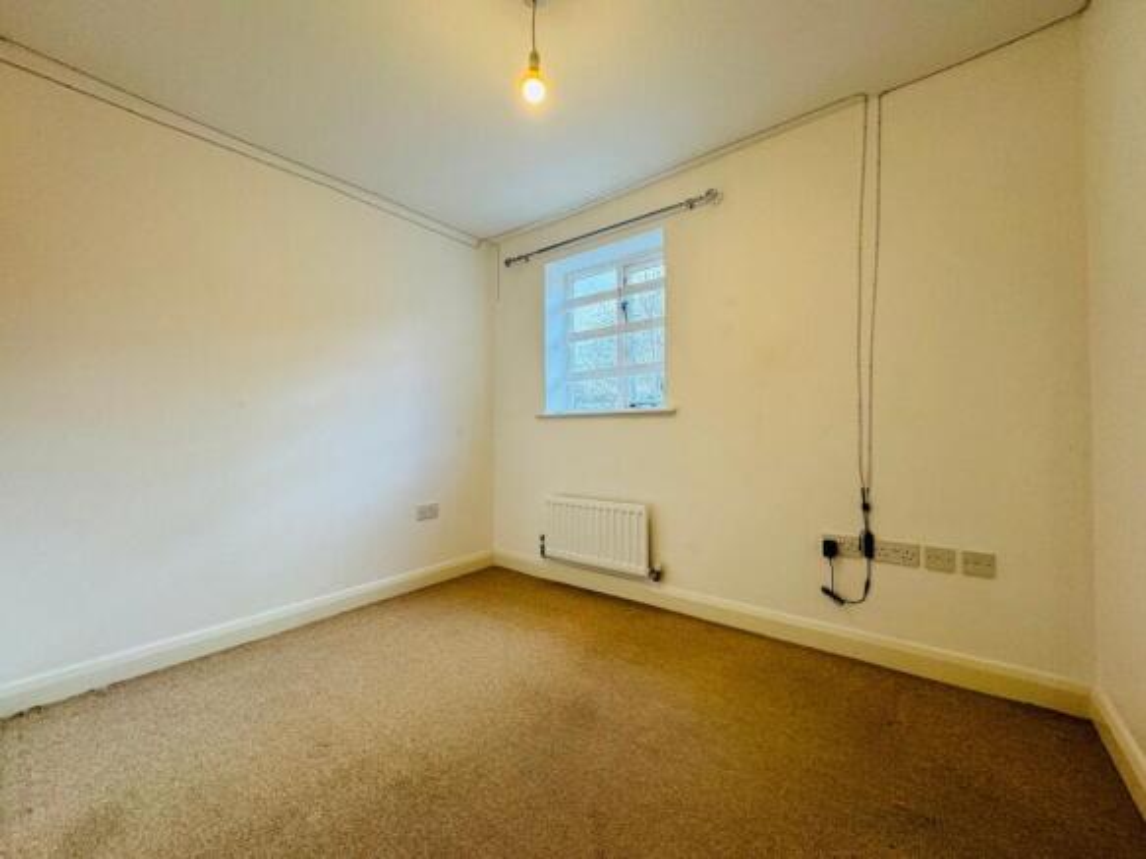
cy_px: 430
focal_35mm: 14
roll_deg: +0.6
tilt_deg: +0.6
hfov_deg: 102.1
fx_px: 463
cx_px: 573
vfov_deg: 85.7
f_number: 2.2
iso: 100
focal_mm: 2.22
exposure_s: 1/100
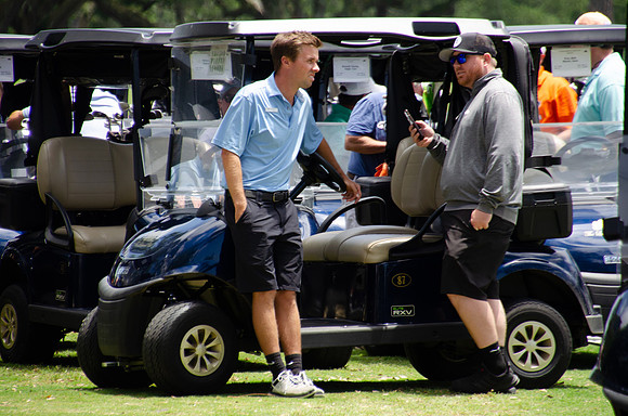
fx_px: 5222
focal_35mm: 300
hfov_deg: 6.9
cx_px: 314
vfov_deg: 4.6
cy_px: 208
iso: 400
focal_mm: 200
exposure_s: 1/800
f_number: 6.3
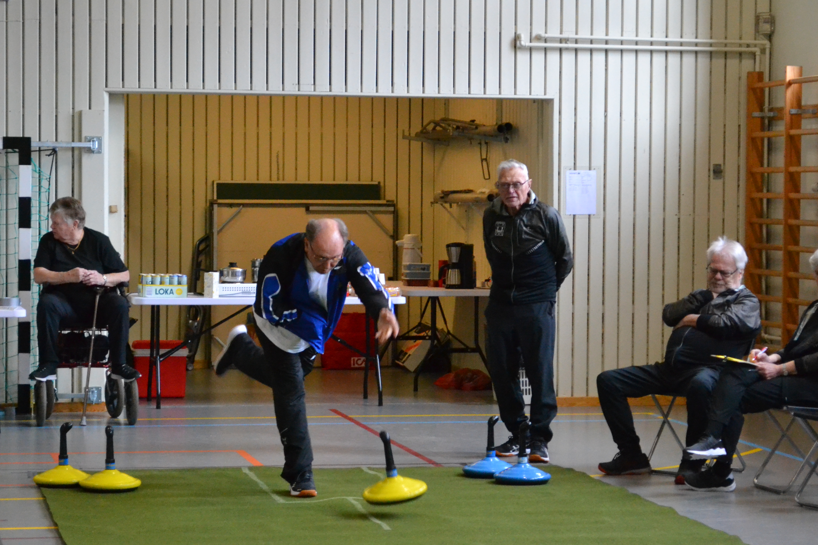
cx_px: 469
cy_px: 314
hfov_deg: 18.6
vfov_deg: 12.5
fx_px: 2492
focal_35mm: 110
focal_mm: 55
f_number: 5.6
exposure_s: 1/160
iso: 3200
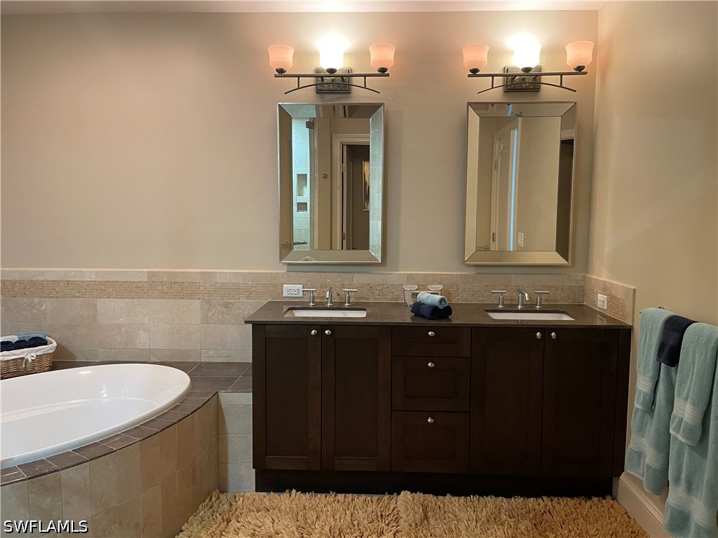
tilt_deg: -5.0
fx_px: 539
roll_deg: -0.5
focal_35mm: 26
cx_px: 359
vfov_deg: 53.1
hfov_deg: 67.3
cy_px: 269
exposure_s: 1/40
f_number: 1.6
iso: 320
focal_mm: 4.2
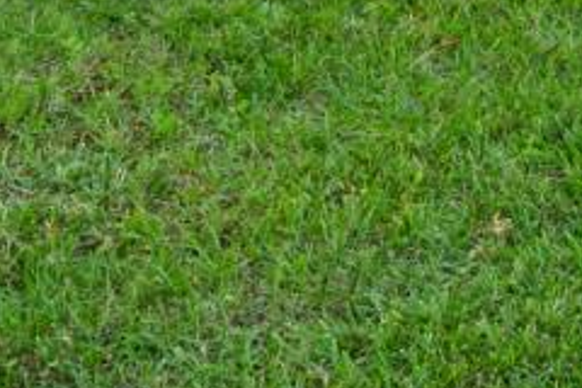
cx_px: 1465
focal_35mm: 125
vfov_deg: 9.3
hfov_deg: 12.3
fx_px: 2021
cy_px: -674
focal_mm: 20
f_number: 11
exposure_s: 1/30
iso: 100
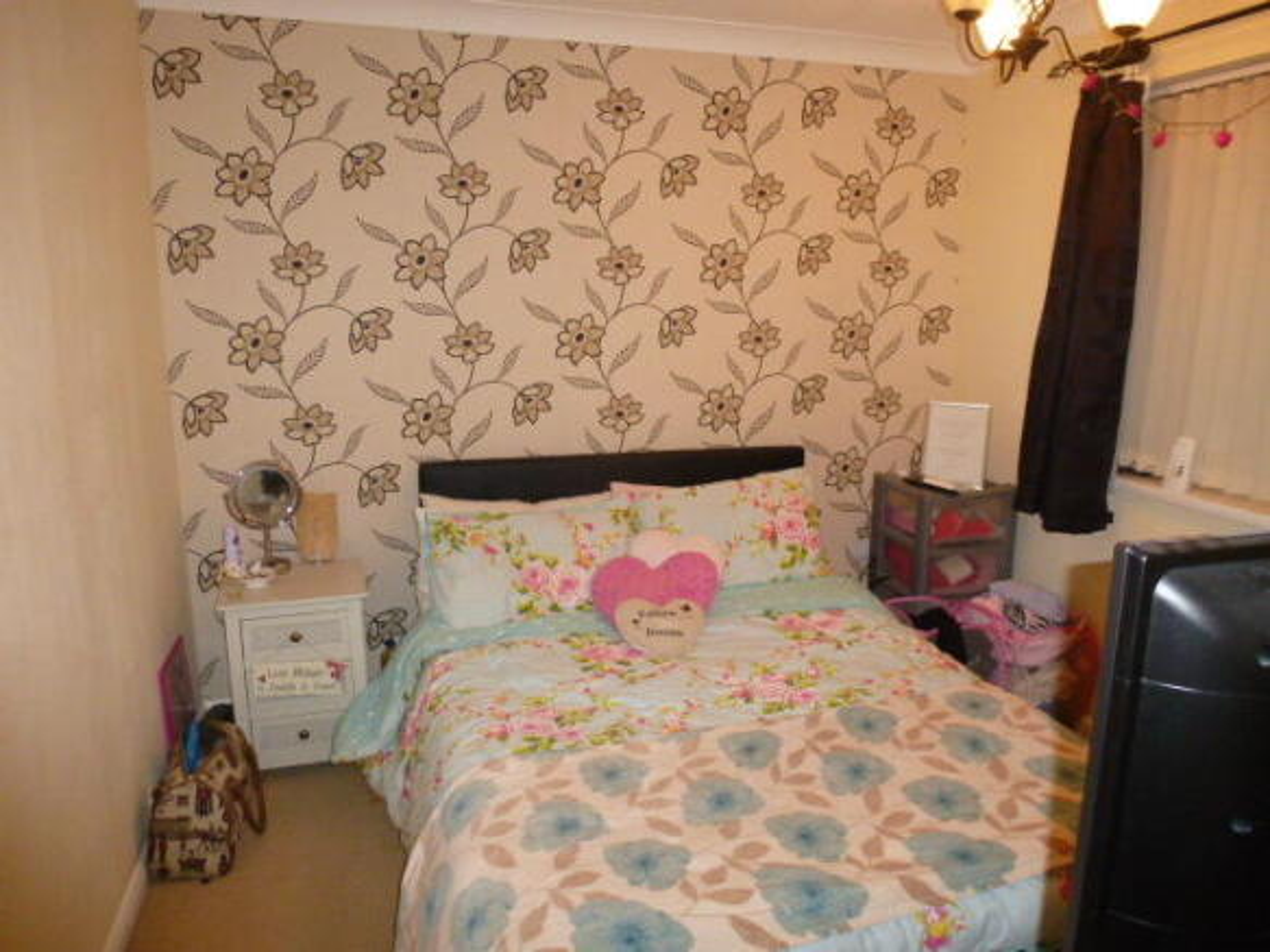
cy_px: 476
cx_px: 635
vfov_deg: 56.8
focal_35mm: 24
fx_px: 880
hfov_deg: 71.6
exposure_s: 1/60
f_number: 3.3
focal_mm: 4.3
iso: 800
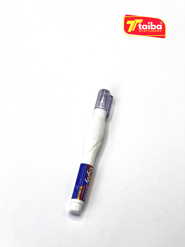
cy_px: 124
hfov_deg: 19.1
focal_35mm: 77
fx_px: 549
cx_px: 92
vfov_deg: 25.3
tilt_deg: -67.4
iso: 32
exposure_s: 1/374
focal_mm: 9
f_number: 2.8
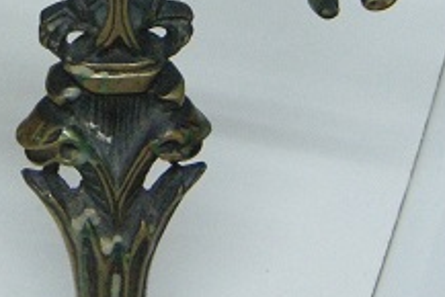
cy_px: -14
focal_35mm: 134
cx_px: 107
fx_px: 1657
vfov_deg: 10.2
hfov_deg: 15.2
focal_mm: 7.5
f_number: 2.7
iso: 400
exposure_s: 1/21.7
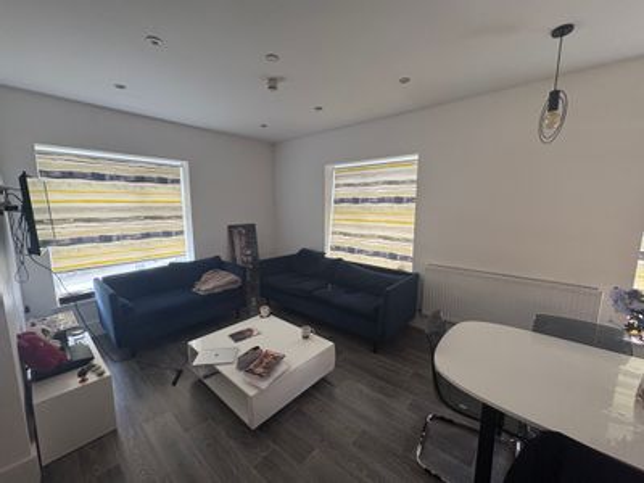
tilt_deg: -8.6
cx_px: 322
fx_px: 260
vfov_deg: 85.7
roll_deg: +0.2
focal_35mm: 14
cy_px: 242
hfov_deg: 102.1
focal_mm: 2.22
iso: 160
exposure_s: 1/50
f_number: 2.2
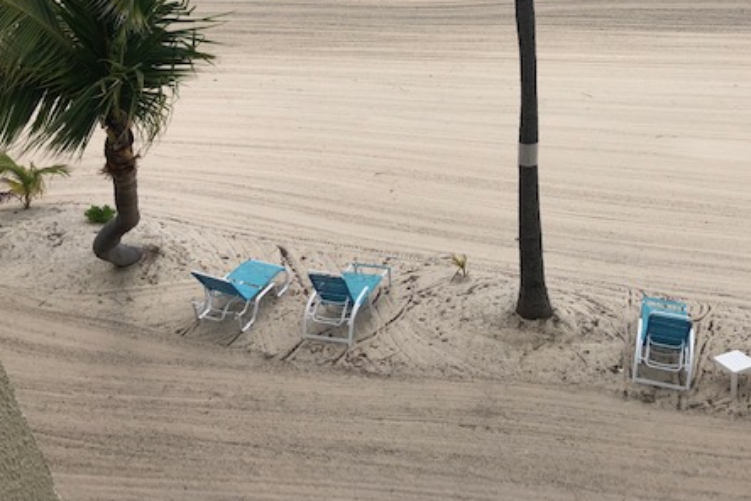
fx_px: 876
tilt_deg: -24.8
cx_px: 511
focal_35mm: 42
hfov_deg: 45.6
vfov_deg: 31.2
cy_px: 115
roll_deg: +1.7
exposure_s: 1/1372
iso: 20
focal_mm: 3.99
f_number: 1.8
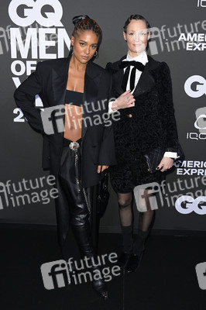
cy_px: 155
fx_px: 292
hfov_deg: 38.8
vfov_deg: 55.8
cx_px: 103
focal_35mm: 34
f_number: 5.6
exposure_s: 1/250
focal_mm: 34
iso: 1000
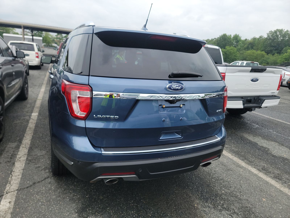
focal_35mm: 24
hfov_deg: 71.6
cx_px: 145
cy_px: 109
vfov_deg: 56.8
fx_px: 201
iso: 50
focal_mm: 6.7
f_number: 1.8
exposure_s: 1/406
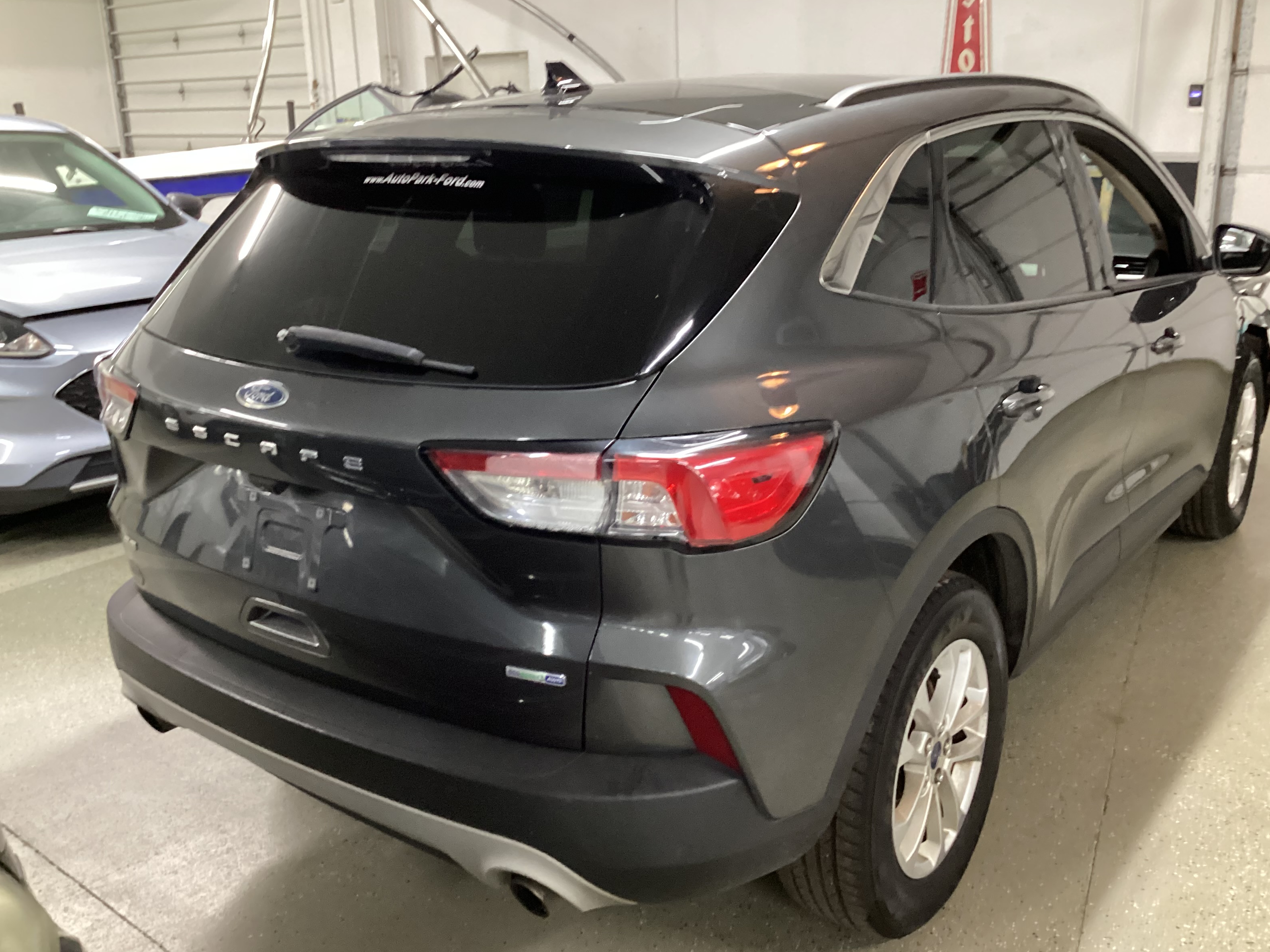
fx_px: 1174
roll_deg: +0.5
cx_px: 653
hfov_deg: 56.8
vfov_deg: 44.2
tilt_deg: -18.4
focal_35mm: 32
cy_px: 474
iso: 400
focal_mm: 3.3
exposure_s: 1/25
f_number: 2.4
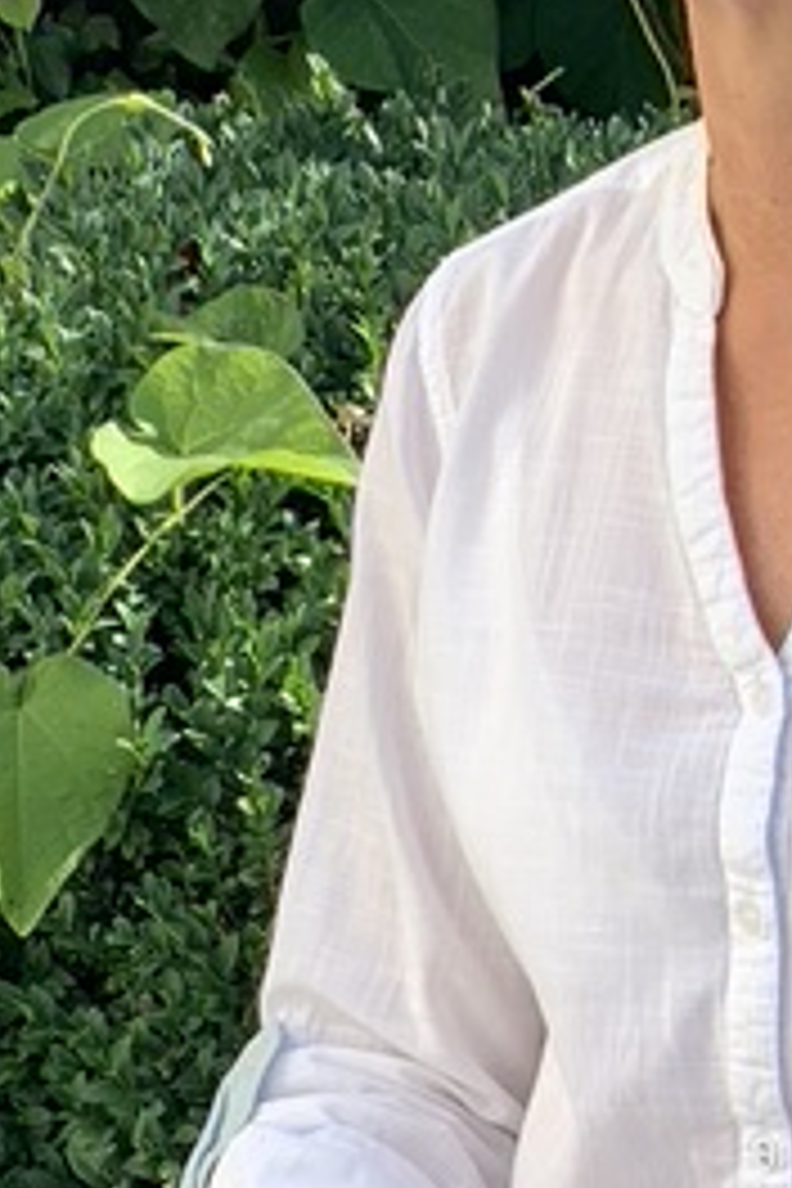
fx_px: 3465
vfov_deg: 19.3
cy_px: 909
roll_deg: +1.5
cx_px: 783
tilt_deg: -13.2
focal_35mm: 105
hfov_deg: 12.9
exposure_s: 1/635
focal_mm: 4.25
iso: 25
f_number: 1.8
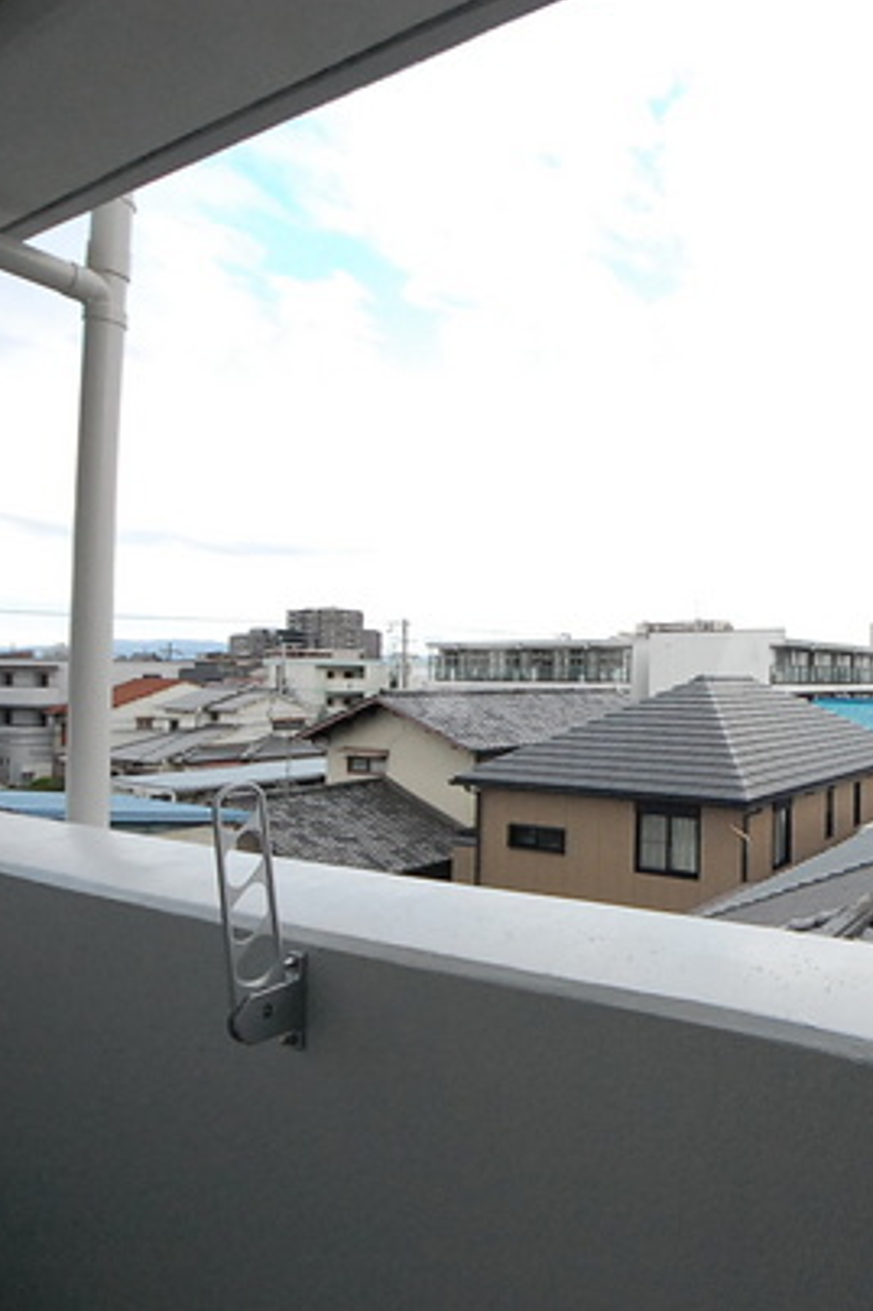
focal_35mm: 19
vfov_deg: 86.9
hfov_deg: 51.6
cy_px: 656
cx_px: 873
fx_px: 692
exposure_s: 1/320
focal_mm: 8
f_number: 9
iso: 1600
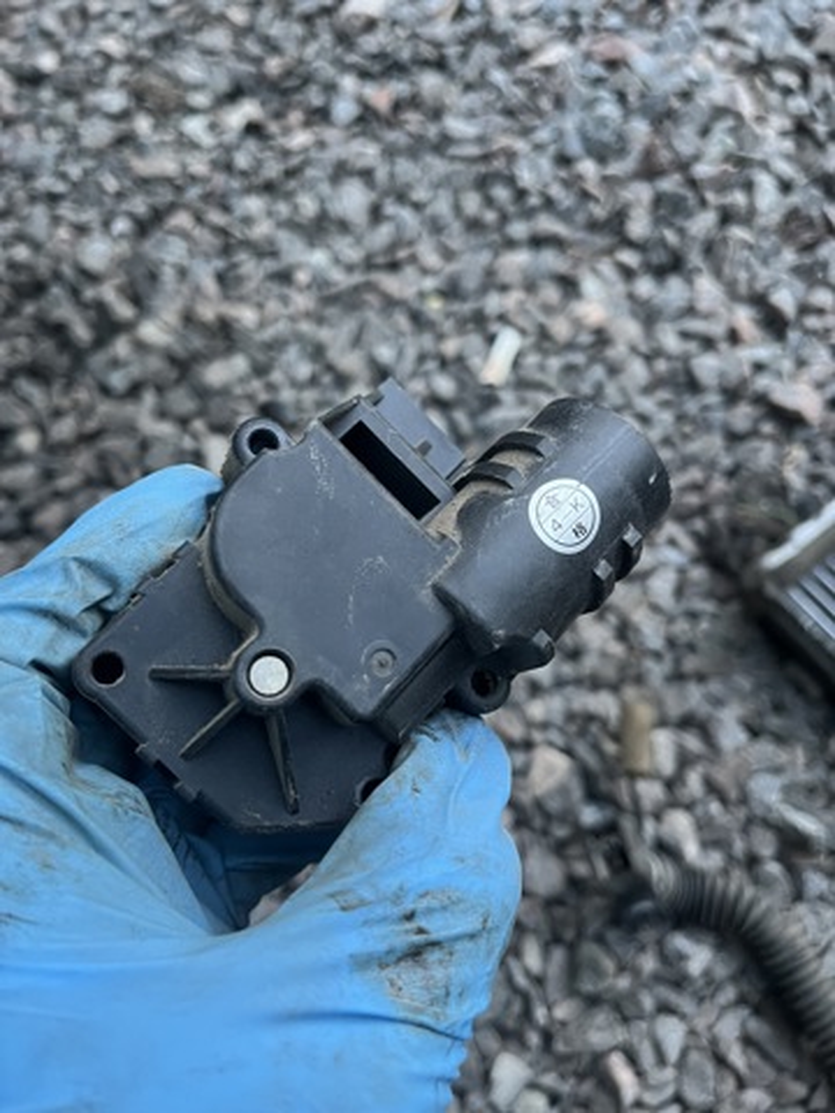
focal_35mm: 26
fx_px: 836
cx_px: 418
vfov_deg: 67.3
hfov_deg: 53.1
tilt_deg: -70.1
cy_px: 556
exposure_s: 1/60
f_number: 1.6
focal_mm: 5.1
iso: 320
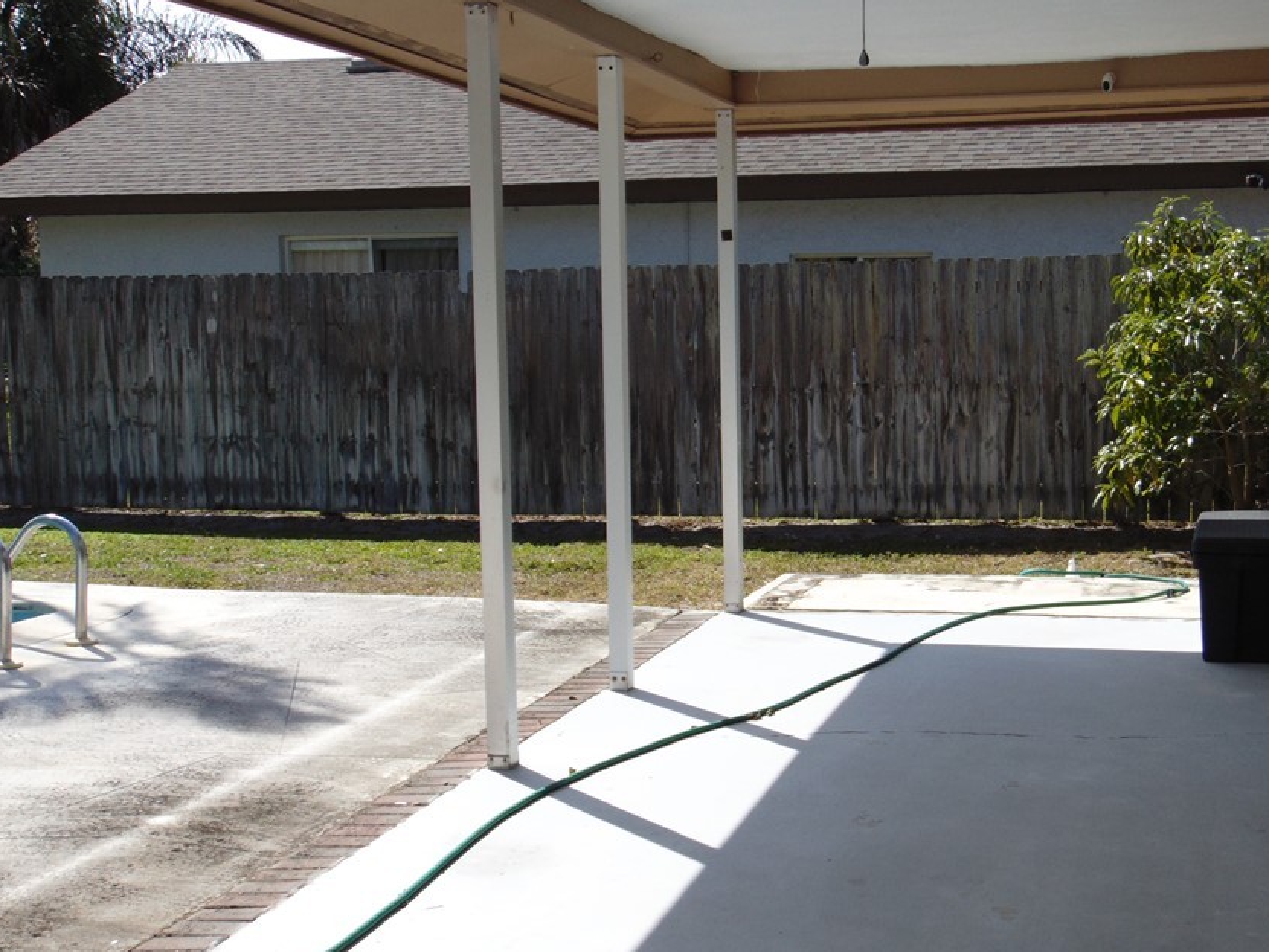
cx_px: 775
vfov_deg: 30.3
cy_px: 500
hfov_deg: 39.5
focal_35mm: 48
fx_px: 1760
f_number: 3.3
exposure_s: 1/1000
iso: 80
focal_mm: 6.9
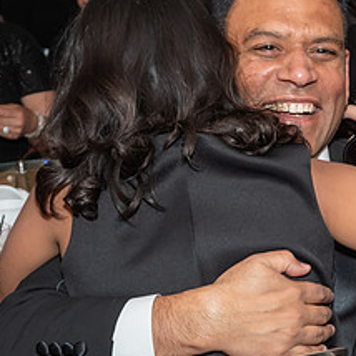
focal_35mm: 149
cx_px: 381
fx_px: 1734
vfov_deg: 11.7
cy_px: 200
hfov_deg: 11.6
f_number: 6.3
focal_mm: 30
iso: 500
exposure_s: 1/250
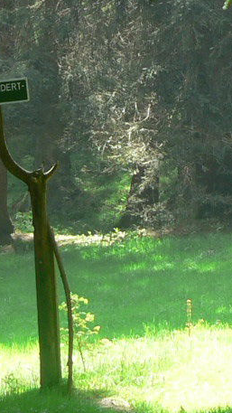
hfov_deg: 2.2
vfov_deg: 3.8
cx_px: 136
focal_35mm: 561
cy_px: 96
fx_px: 6136
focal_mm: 24.6
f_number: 3.3
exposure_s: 1/60
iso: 80
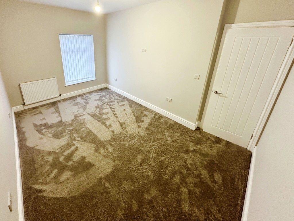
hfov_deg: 102.1
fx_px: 119
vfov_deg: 85.7
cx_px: 147
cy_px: 110
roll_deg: -0.4
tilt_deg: -23.9
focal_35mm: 14
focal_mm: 2.22
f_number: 2.2
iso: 400
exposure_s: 1/50
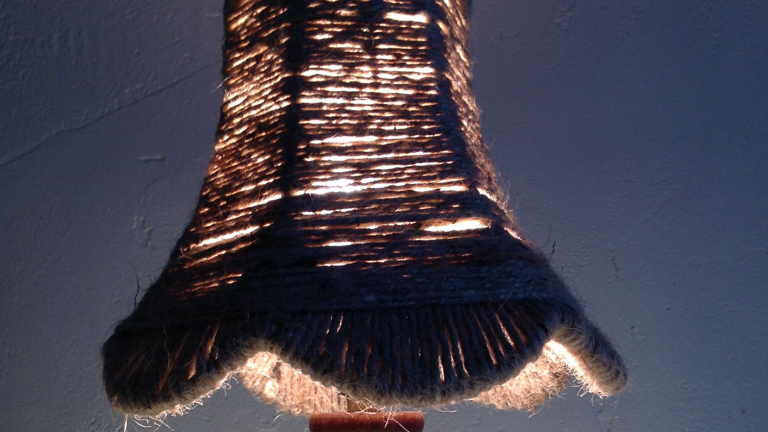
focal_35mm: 52
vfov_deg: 22.4
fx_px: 1059
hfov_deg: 39.9
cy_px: 404
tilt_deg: +1.3
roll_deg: +1.9
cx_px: 384
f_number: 2.4
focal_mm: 4.28
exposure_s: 1/30
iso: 64
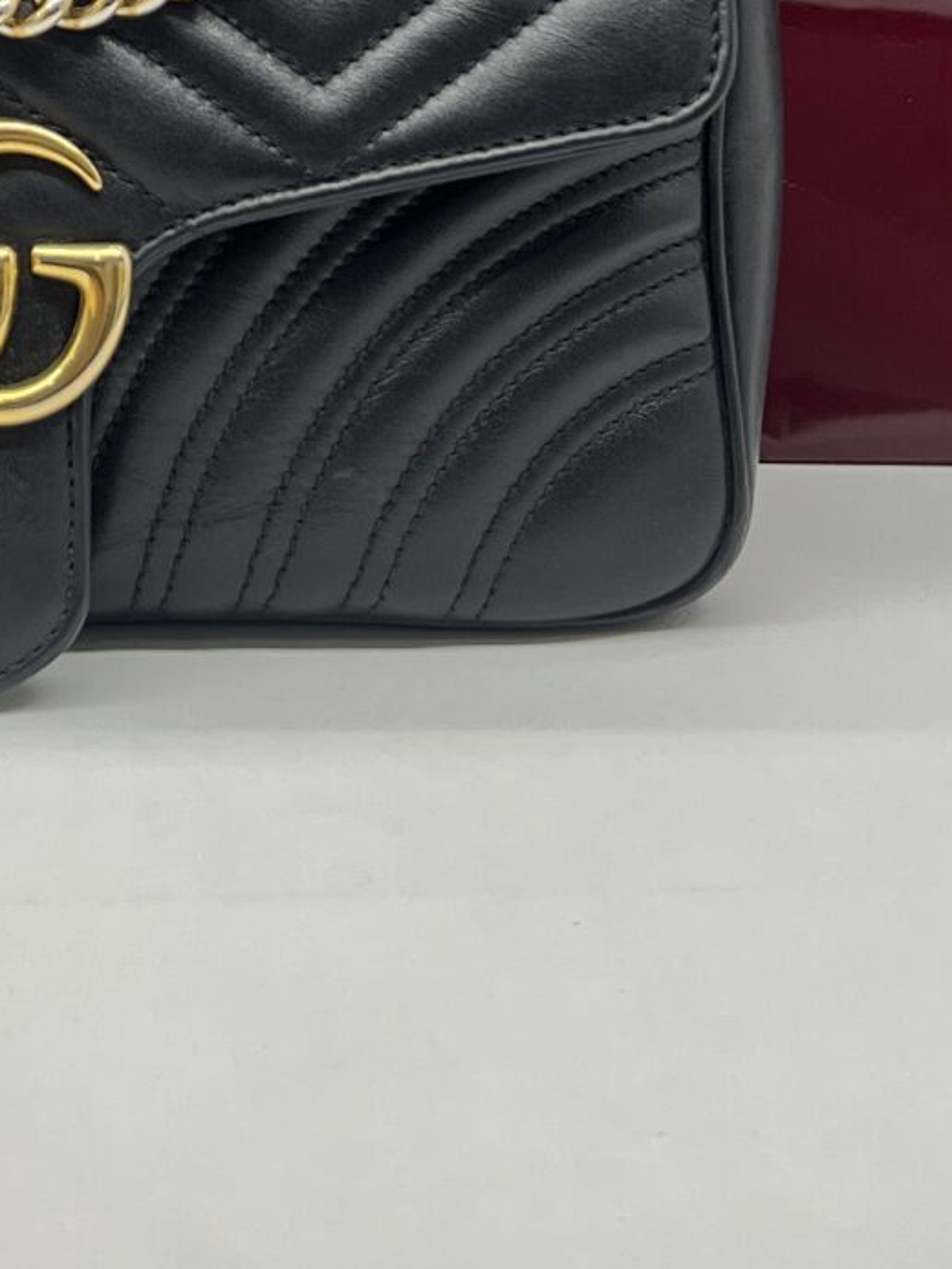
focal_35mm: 96
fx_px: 3519
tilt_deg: -7.9
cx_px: 2
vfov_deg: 19.1
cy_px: -306
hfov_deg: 15.1
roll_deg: -0.1
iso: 64
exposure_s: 1/100
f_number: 1.5
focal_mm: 5.7
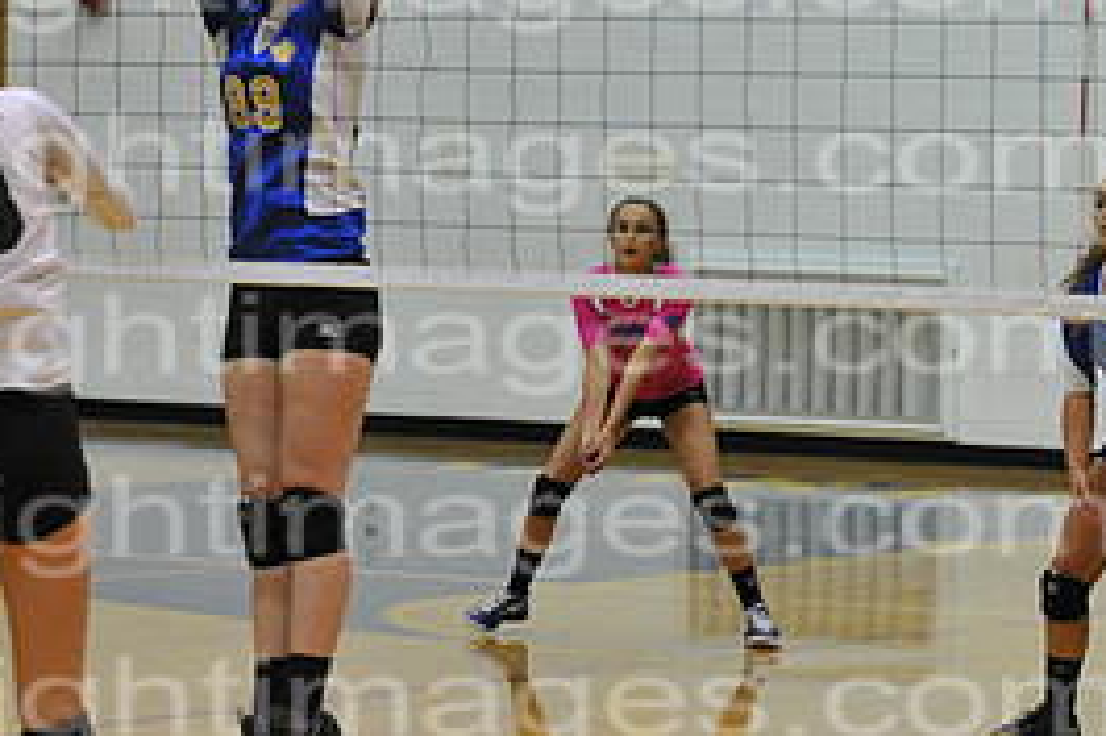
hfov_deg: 6.7
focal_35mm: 305
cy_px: 254
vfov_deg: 4.5
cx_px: 179
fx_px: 9364
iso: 8000
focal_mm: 140
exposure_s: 1/800
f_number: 3.2
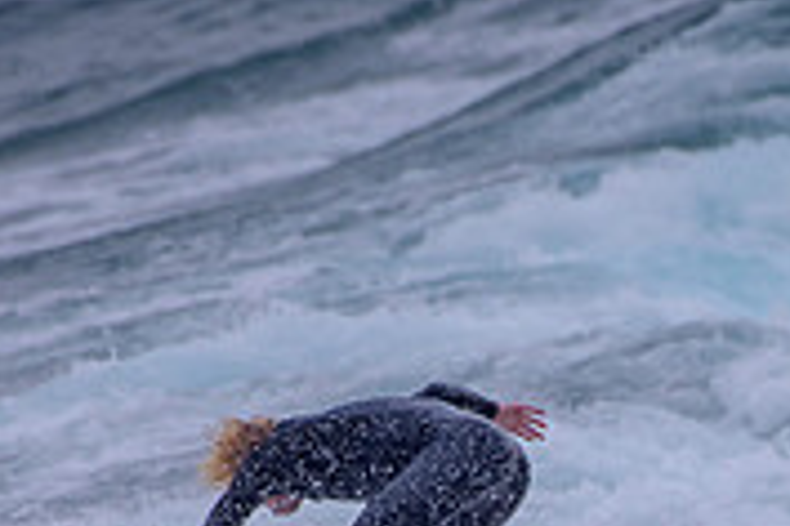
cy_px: 663
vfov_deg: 0.7
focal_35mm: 2013
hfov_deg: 1.0
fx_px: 44171
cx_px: 748
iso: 100
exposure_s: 1/2000
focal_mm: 500
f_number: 5.6
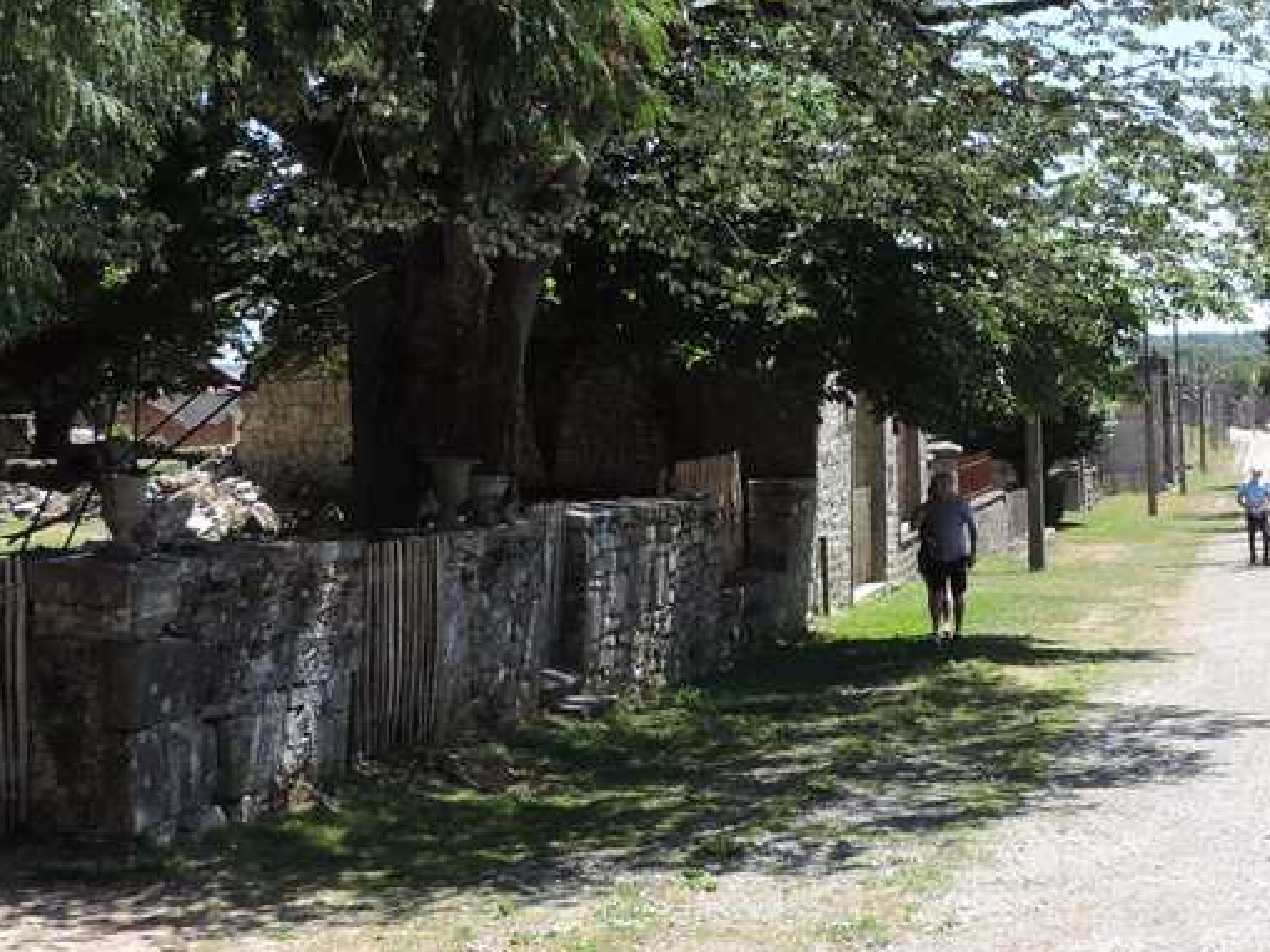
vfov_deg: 22.2
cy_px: 349
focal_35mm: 66
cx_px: 936
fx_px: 2422
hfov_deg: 29.0
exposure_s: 1/400
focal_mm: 4.9
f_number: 3.1
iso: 80
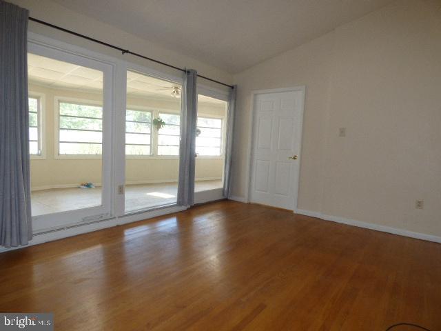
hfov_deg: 81.7
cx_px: 220
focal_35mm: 20
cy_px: 166
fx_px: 255
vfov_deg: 66.0
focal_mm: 3.58
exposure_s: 1/80
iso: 200
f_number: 2.8
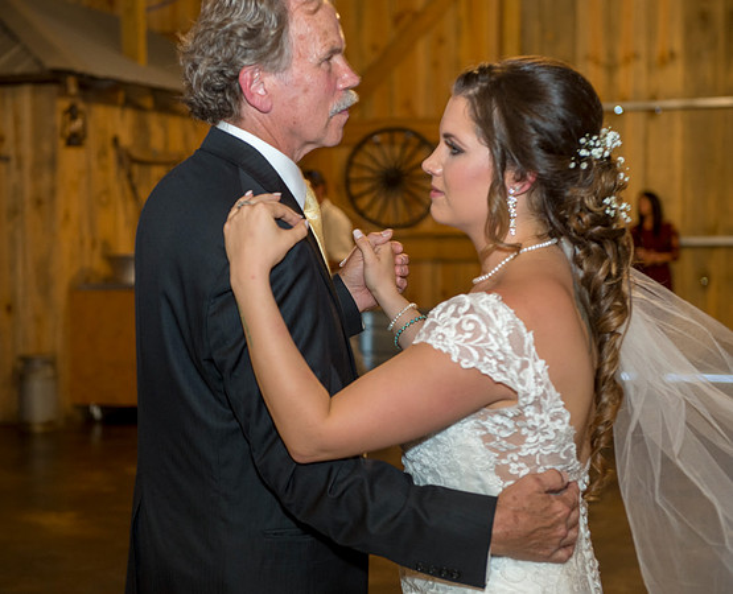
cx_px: 300
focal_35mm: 72
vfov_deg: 21.4
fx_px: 1574
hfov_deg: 26.2
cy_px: 304
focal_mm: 62
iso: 1600
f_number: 4
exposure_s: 1/125
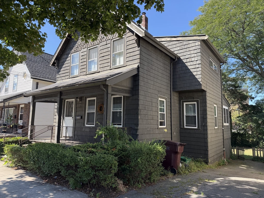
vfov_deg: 56.8
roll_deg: +0.2
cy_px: 99
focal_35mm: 24
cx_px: 132
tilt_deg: +7.4
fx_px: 183
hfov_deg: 71.6
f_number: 1.78
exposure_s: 1/1337
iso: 100
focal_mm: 6.76
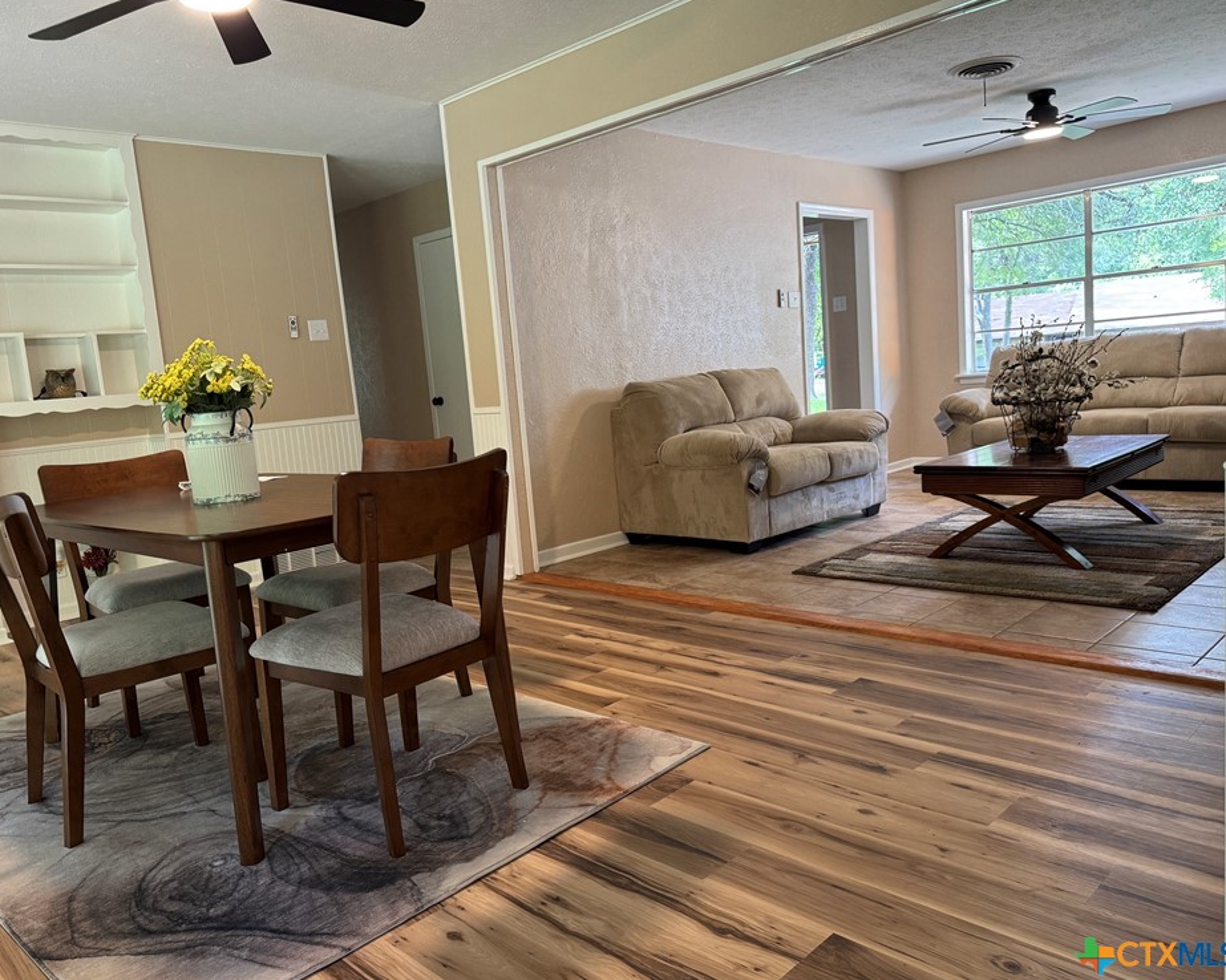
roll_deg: +4.8
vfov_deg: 54.9
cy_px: 493
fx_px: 943
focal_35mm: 26
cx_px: 588
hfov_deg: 66.0
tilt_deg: -8.5
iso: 250
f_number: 1.78
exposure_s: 1/60
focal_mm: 6.76
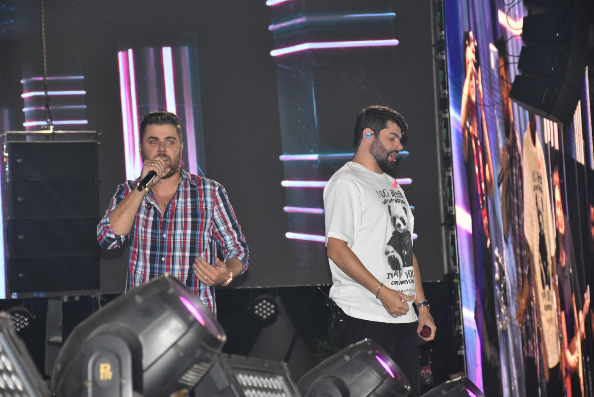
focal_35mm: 128
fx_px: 2105
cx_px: 297
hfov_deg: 16.1
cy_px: 198
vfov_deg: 10.8
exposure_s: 1/125
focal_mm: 85
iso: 1600
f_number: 5.6
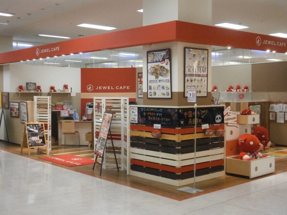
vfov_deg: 30.9
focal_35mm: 47
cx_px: 144
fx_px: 390
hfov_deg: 40.4
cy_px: 108
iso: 800
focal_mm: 8.3
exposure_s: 1/200
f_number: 3.4
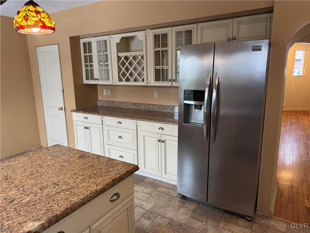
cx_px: 155
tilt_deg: -11.9
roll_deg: +0.7
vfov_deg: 56.8
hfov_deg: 71.6
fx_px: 215
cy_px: 116
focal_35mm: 24
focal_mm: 6.76
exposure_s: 1/60
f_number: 1.78
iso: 125
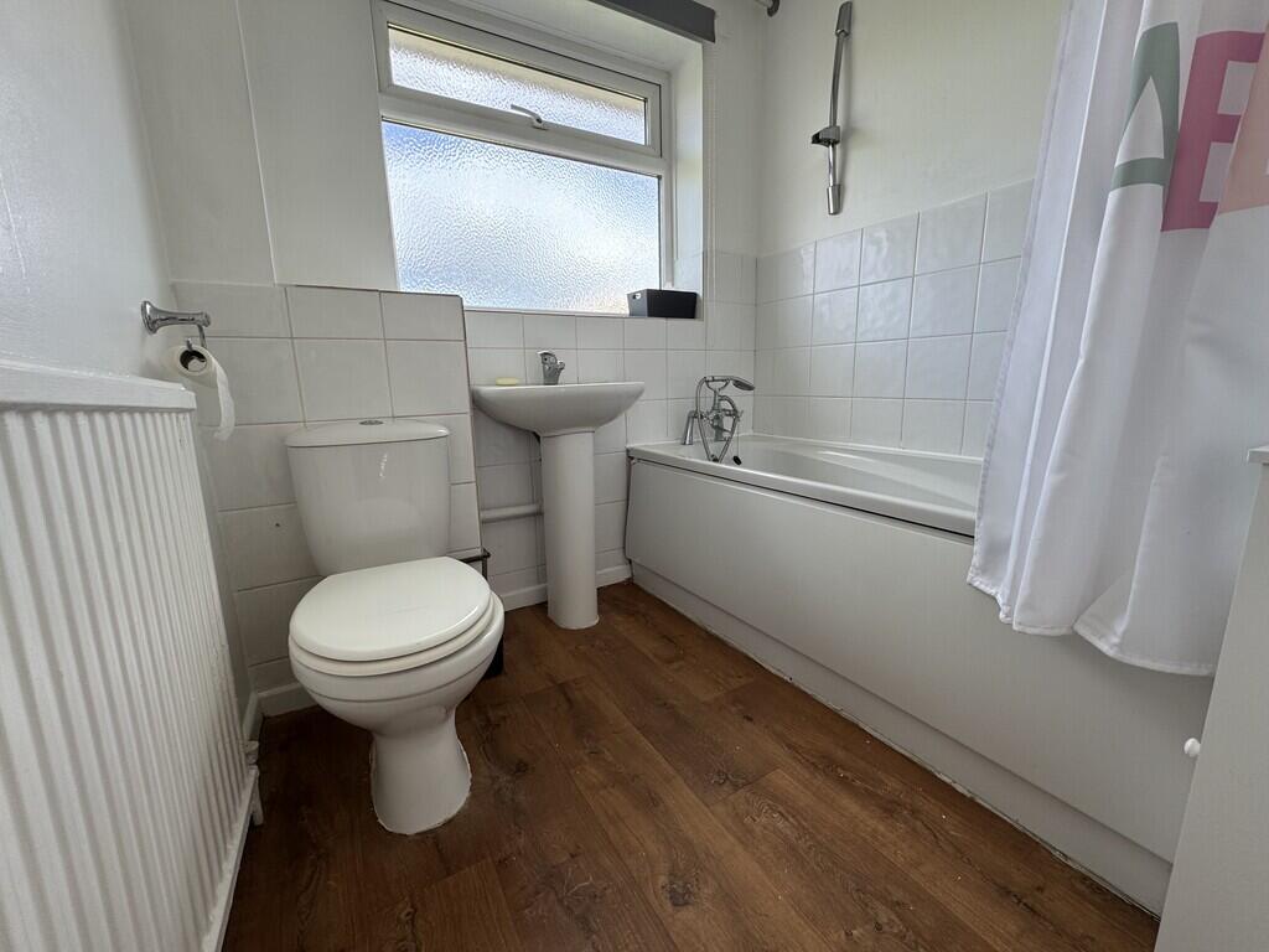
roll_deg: +1.4
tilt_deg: -10.9
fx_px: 513
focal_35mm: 14
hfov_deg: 102.1
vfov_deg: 85.7
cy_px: 476
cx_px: 634
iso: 40
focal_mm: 2.22
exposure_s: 1/104
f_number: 2.2
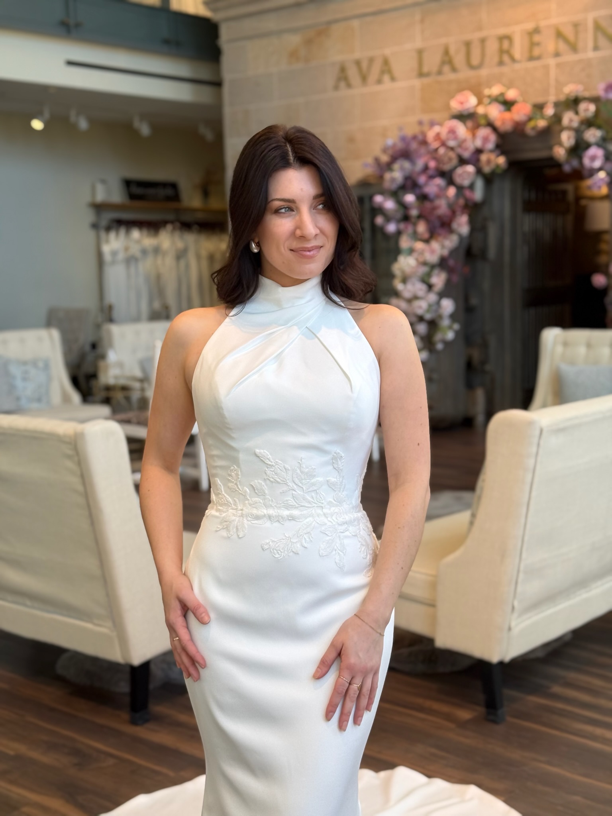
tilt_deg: -6.9
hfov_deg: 30.3
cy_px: 408
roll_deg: +1.2
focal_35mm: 48
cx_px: 306
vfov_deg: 39.7
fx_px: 1131
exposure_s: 1/326
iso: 64
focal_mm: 6.76
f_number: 1.78
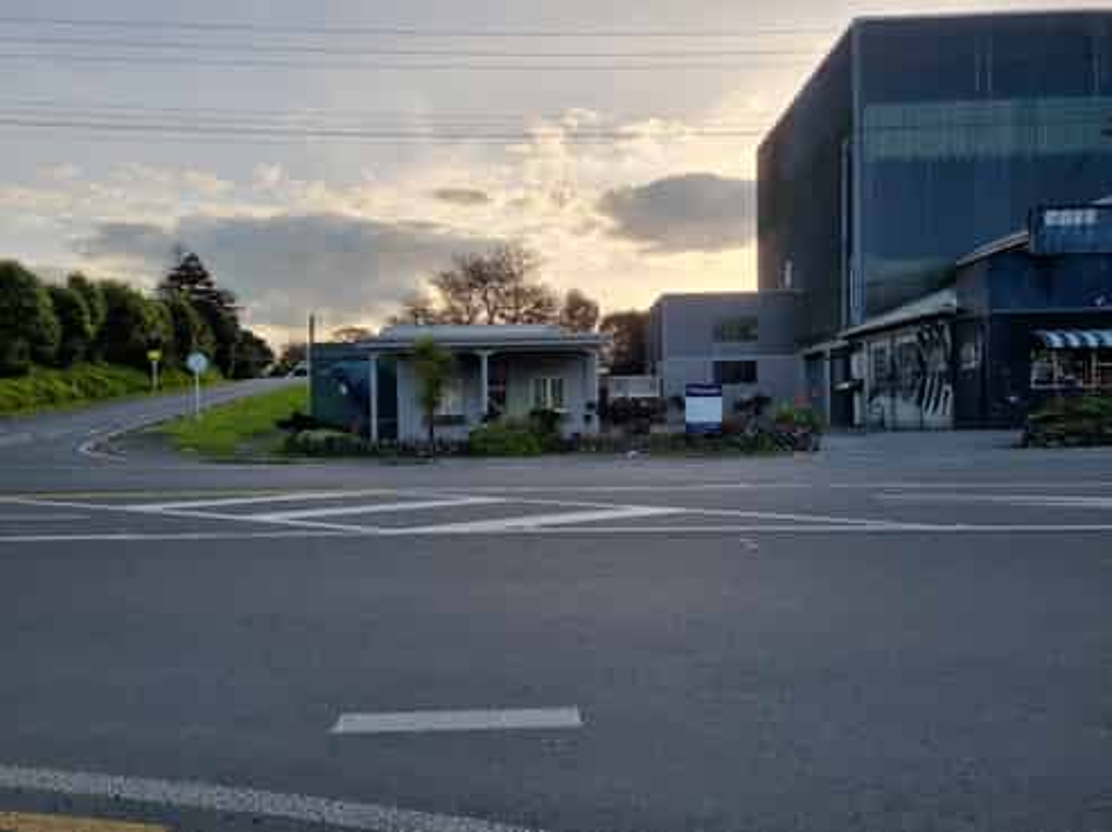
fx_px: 835
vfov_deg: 53.0
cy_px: 416
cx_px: 556
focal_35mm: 26
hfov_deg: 67.3
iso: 50
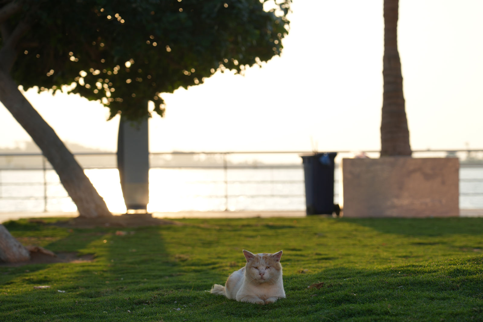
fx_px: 1409
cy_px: 161
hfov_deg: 19.5
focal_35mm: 105
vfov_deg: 13.0
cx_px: 242
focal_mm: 105
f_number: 5
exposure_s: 1/250
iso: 100
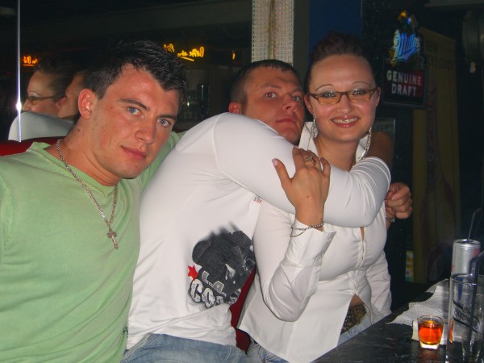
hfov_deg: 41.2
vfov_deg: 31.5
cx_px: 242
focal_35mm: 46
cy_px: 182
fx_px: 643
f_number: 3.1
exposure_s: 1/60
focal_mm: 9.5
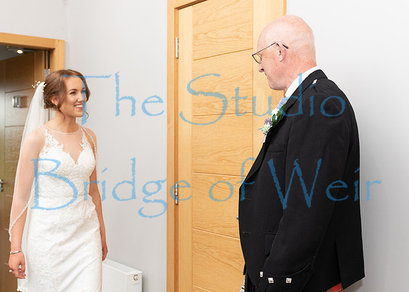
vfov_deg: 30.8
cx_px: 205
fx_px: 529
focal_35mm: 46
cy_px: 133
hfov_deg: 42.3
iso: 360
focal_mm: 24
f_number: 3.5
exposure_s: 1/200
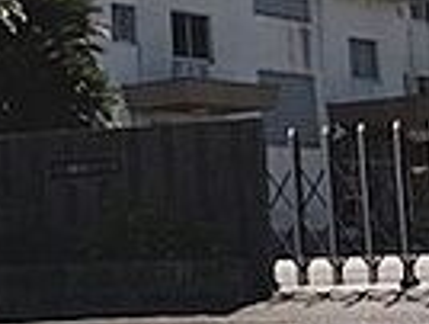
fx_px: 1552
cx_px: 38
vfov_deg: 11.9
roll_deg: +2.8
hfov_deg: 15.5
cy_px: 71
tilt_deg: +7.7
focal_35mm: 125
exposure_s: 1/3425
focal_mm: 3.99
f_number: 1.8
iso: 20
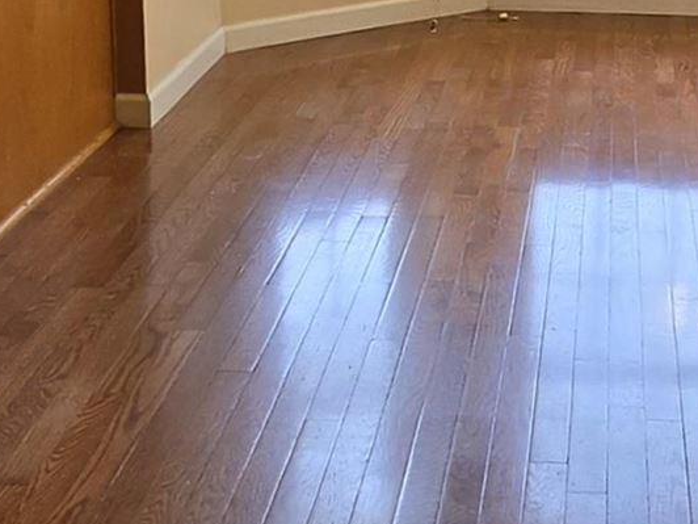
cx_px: 569
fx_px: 1512
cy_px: -3
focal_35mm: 75
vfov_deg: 19.1
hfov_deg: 25.5
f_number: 1.9
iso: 64
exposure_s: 1/120
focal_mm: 2.2
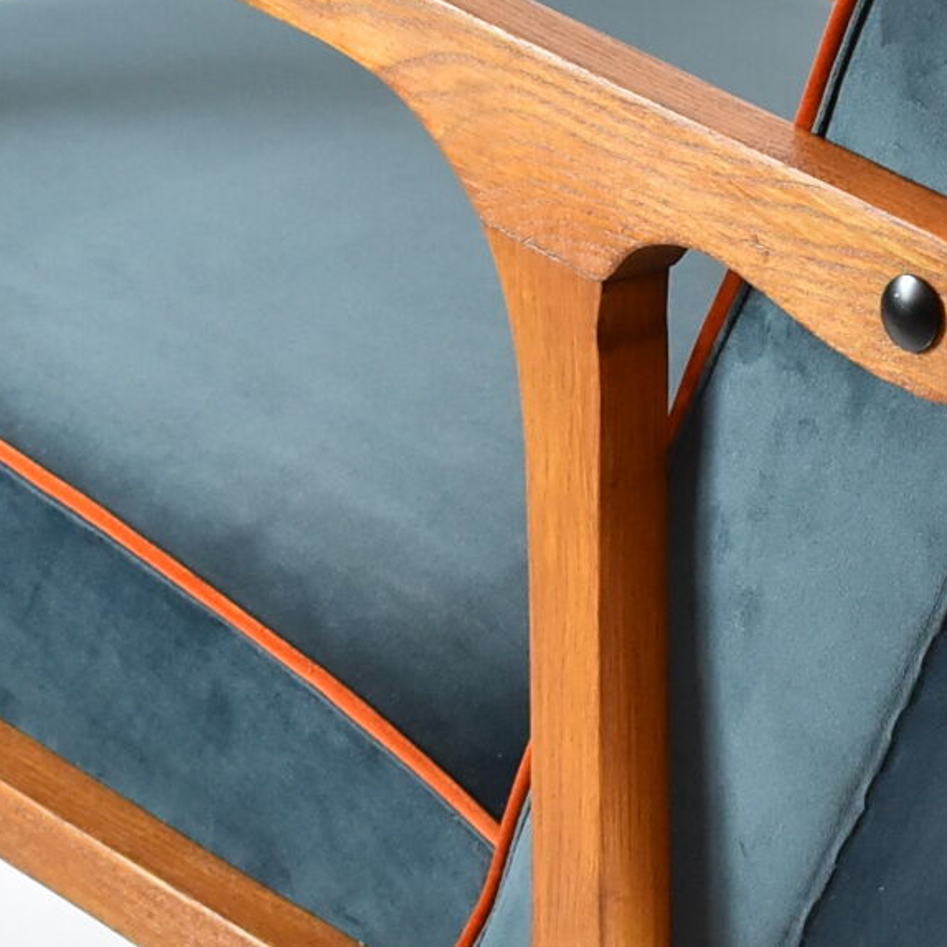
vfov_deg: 10.1
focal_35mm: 173
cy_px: 454
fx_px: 5355
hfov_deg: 10.1
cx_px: 797
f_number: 4
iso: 900
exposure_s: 1/125
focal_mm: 26
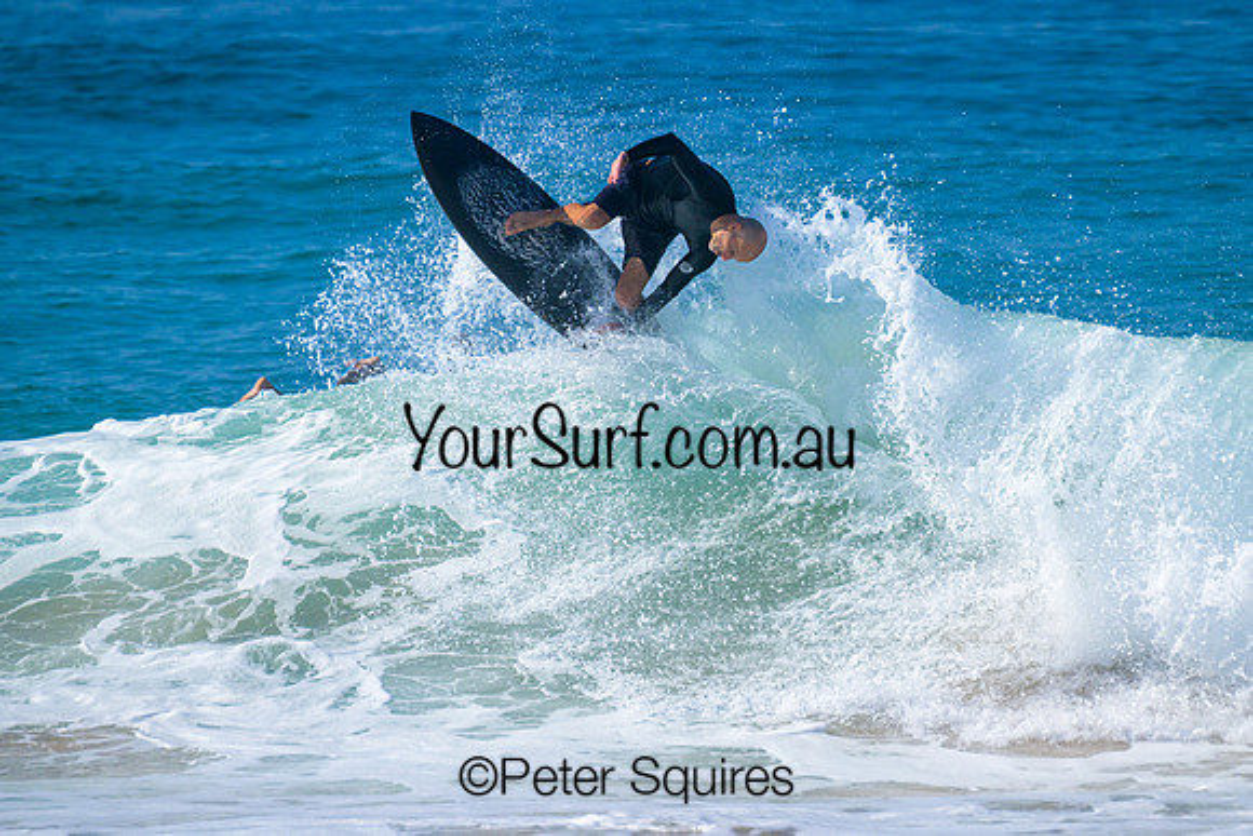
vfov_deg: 2.5
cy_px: 520
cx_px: 718
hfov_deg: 3.7
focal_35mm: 559
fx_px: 19475
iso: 500
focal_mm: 410
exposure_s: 1/2000
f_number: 7.6
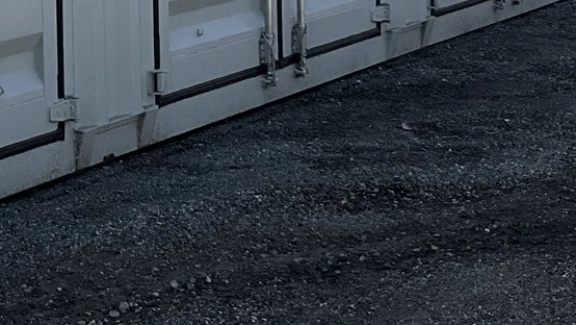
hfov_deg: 17.8
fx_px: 1742
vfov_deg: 10.2
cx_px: -140
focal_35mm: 114
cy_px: -186
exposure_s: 1/1786
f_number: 1.8
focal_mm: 3
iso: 25
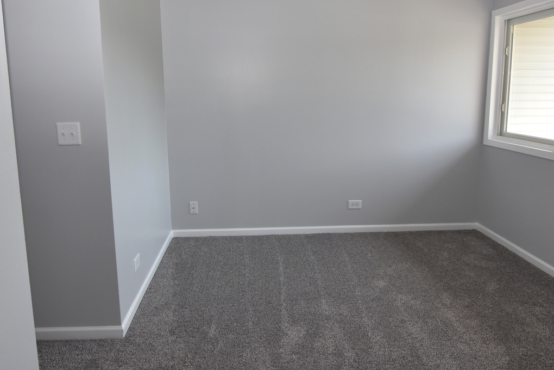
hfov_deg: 66.6
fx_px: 422
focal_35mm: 27
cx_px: 263
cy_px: 158
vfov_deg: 47.2
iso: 400
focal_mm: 11.5
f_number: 5.6
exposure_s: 1/250
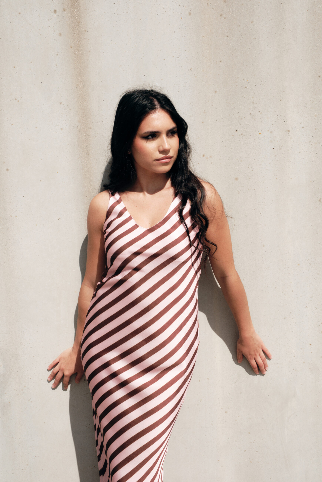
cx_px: 161
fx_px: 630
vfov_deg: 41.9
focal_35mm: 47
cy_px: 241
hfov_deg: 28.7
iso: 125
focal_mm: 31.1
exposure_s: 1/320
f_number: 10
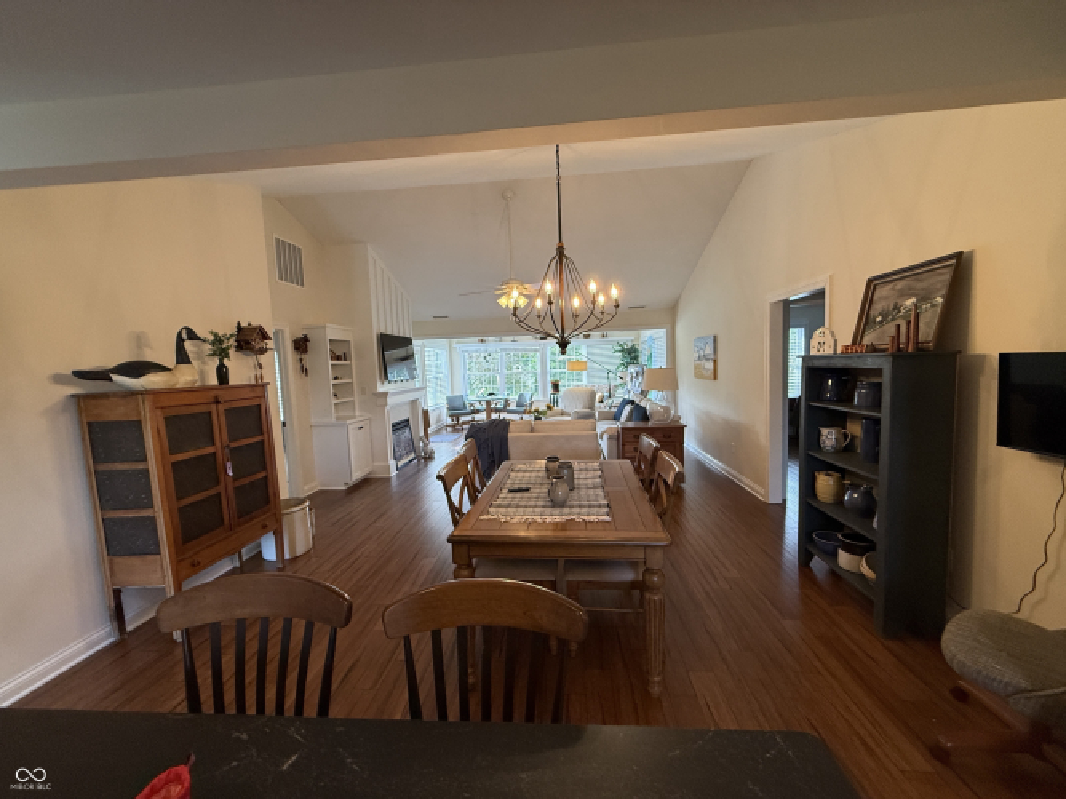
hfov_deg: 102.1
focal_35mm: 14
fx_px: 431
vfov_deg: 85.7
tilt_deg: -3.6
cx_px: 533
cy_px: 400
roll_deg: +1.3
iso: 250
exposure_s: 1/120
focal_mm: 2.22
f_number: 2.2
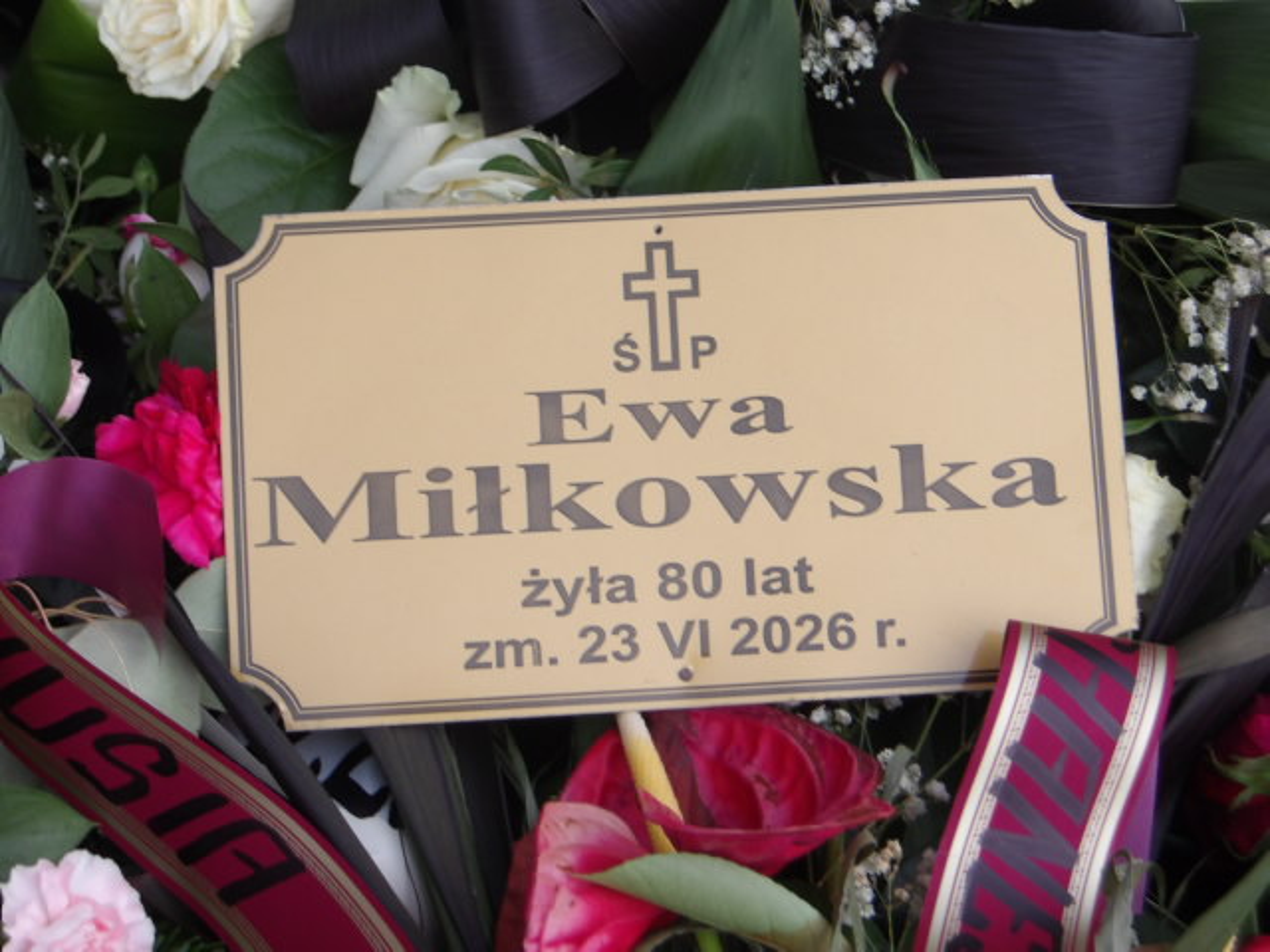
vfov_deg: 17.0
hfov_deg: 22.5
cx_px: 635
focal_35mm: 87
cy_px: 476
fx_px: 3192
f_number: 5.6
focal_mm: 15.6
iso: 134
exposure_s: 1/44
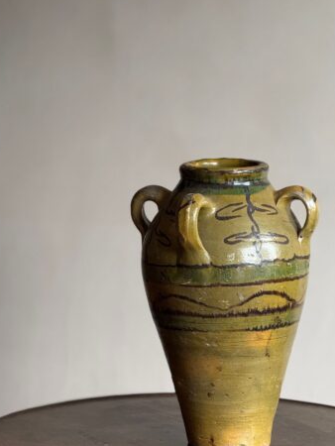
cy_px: 221
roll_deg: -0.1
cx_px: 152
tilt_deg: -5.0
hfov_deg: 10.5
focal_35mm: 142
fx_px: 1831
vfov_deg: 13.9
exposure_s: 1/74
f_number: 2.8
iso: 250
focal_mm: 15.66
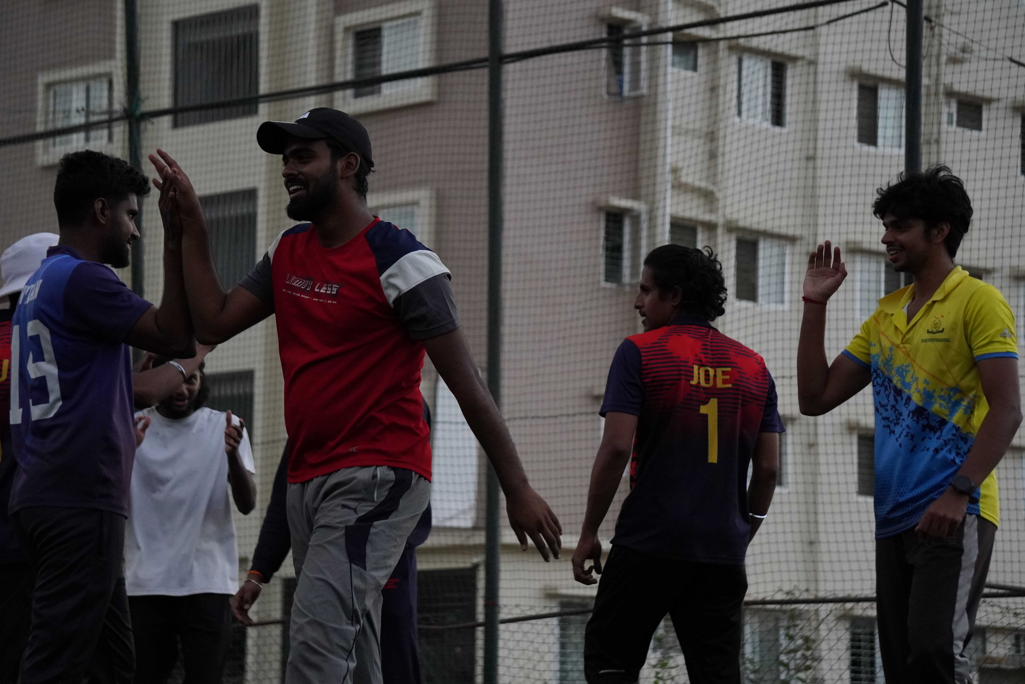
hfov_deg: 16.7
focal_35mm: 123
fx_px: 3502
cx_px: 512
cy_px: 342
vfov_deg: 11.1
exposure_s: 1/1000
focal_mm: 82
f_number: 5
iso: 2500
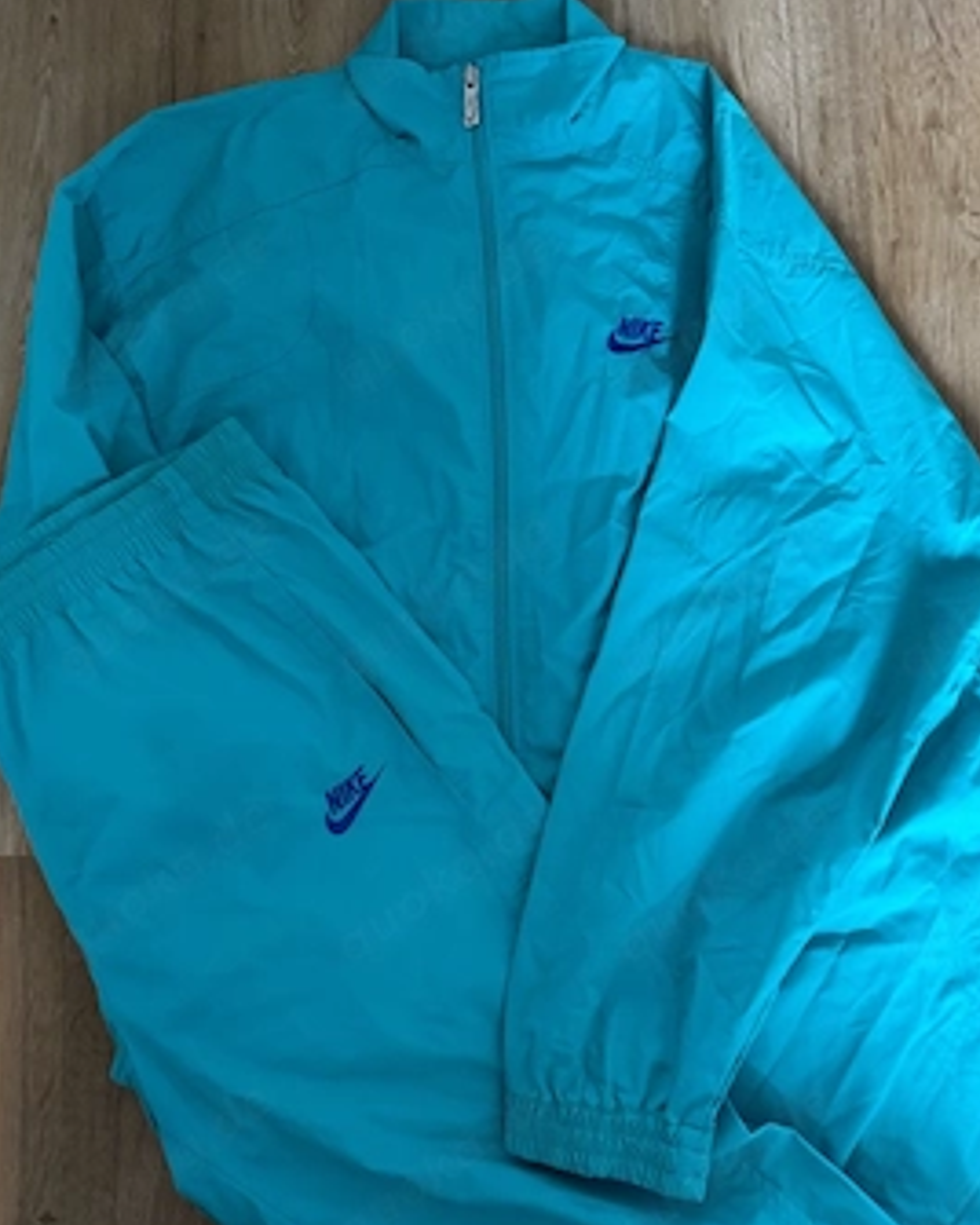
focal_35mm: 28
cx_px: 523
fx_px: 1015
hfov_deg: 51.5
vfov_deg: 62.2
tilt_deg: -82.7
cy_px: 636
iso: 320
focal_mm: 6.76
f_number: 1.78
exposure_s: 1/60
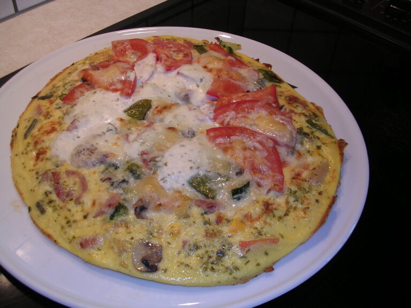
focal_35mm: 38
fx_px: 451
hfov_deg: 49.0
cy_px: 154
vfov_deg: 37.7
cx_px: 206
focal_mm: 5.8
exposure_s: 1/30
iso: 100
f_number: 2.8
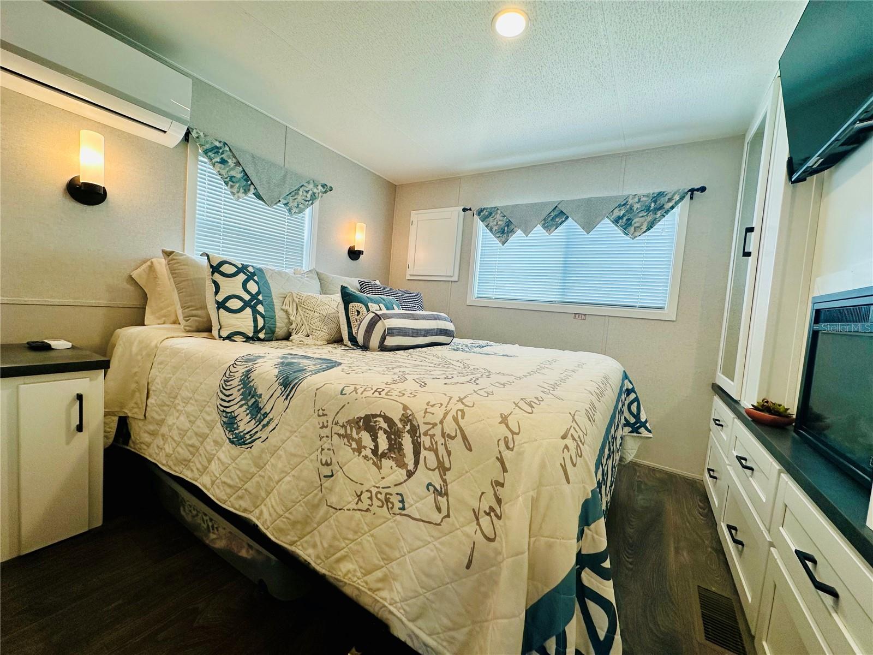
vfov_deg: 85.7
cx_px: 436
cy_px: 328
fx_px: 353
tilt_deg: -3.4
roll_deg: -4.6
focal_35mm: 14
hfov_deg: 102.1
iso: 80
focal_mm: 2.22
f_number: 2.2
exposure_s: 1/120
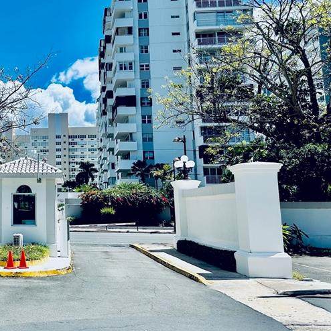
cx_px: 21
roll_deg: -0.3
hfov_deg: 35.6
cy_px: 128
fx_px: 476
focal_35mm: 44
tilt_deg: +9.5
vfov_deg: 38.1
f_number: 1.78
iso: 80
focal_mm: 6.86
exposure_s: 1/5848
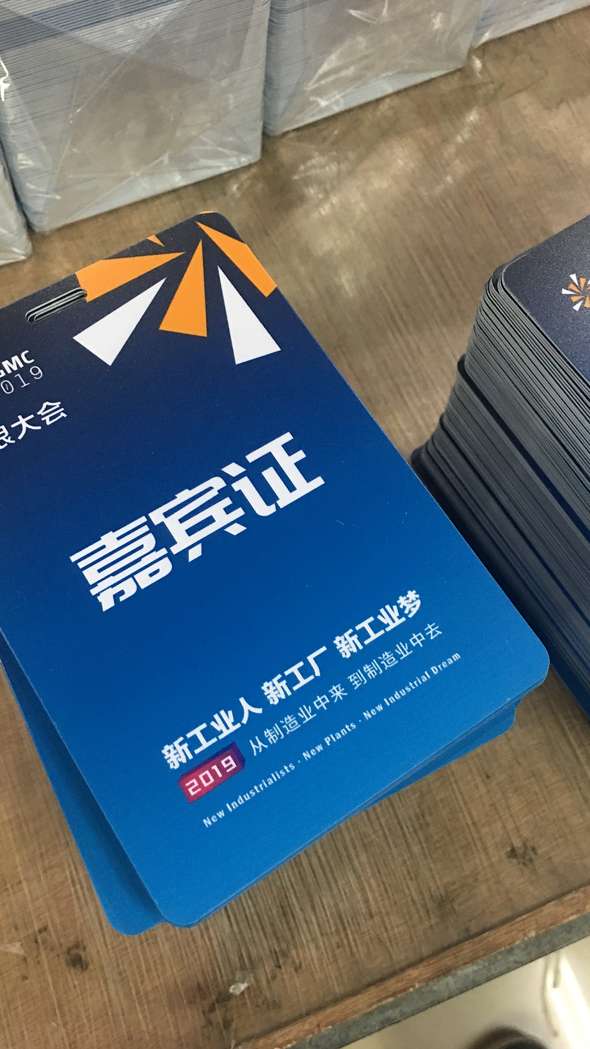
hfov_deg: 36.7
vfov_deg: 61.0
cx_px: 279
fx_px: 890
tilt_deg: -69.1
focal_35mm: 32
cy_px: 531
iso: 100
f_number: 2.2
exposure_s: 1/17
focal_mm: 4.15
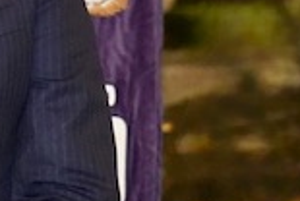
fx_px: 1920
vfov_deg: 5.9
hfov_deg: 8.4
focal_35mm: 230
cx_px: -358
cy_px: -96
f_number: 4
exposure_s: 1/60
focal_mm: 51
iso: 6400
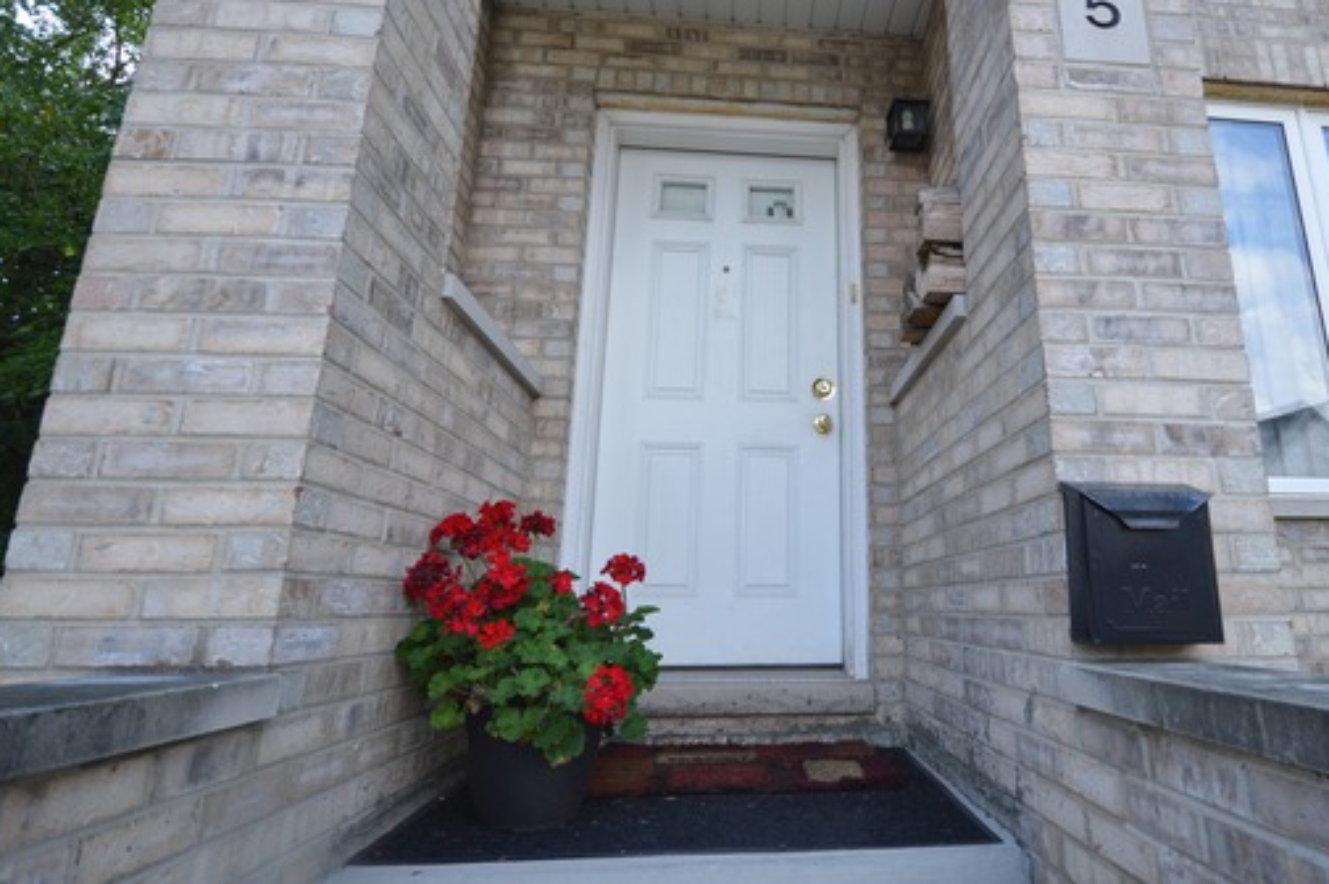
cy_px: 395
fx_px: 701
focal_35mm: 19
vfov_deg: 64.3
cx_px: 811
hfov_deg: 85.6
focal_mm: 10
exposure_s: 1/125
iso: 125
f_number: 5.6
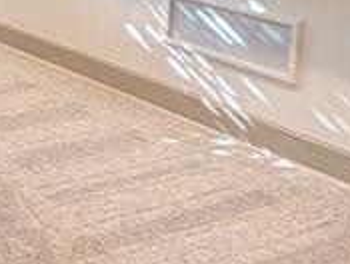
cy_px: -114
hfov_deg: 19.6
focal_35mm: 70
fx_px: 709
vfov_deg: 18.9
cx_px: -299
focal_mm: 2.02
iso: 177
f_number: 1.7
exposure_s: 1/40
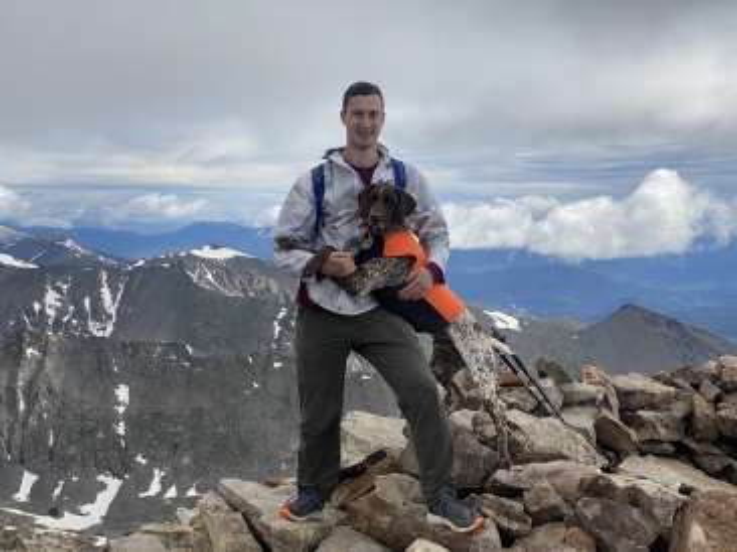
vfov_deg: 28.0
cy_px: 276
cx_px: 368
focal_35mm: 52
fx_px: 1106
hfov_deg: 36.8
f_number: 2
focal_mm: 6
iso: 20
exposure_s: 1/1916
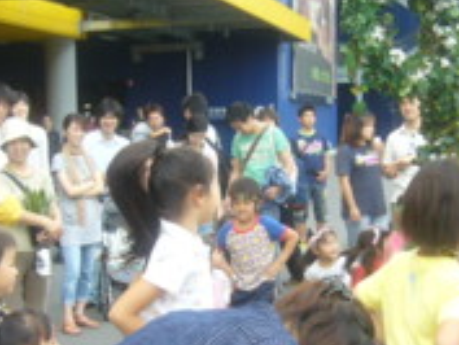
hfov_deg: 22.0
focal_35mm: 89
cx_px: 277
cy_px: 223
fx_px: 1181
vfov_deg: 16.6
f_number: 2.8
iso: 80
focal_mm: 5.8
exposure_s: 1/125
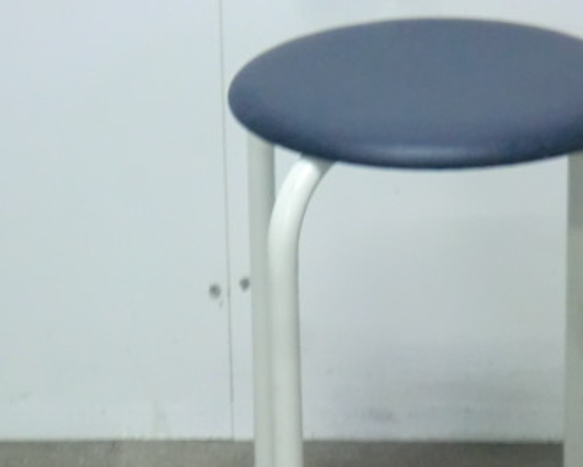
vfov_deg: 7.6
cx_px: 420
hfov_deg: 9.5
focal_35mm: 203
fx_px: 3505
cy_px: 360
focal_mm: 19.6
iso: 800
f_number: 5.9
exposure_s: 1/20
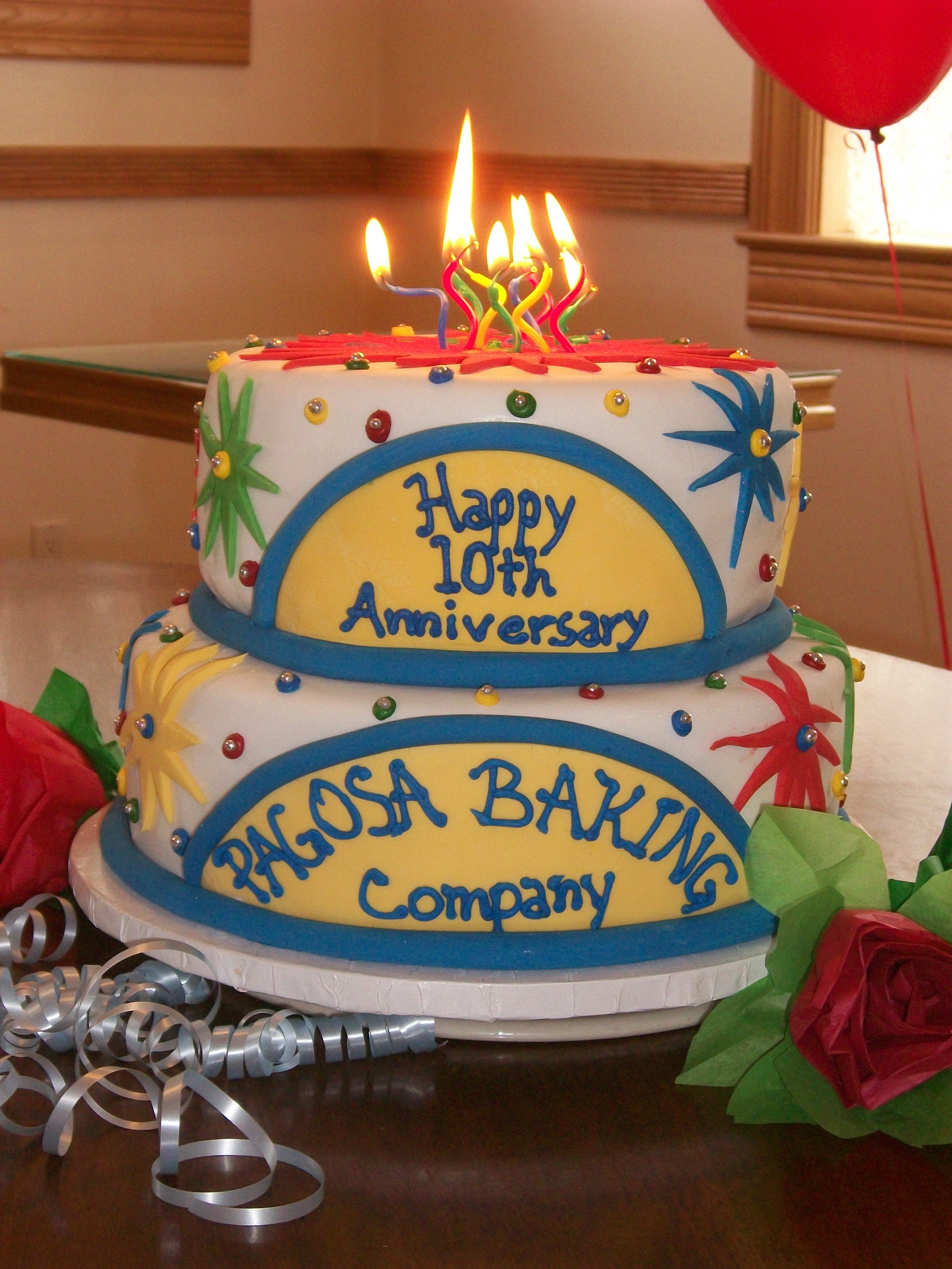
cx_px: 476
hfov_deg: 23.7
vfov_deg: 31.2
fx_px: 2273
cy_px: 634
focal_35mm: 62
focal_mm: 11
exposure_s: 1/50
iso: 160
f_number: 4.1
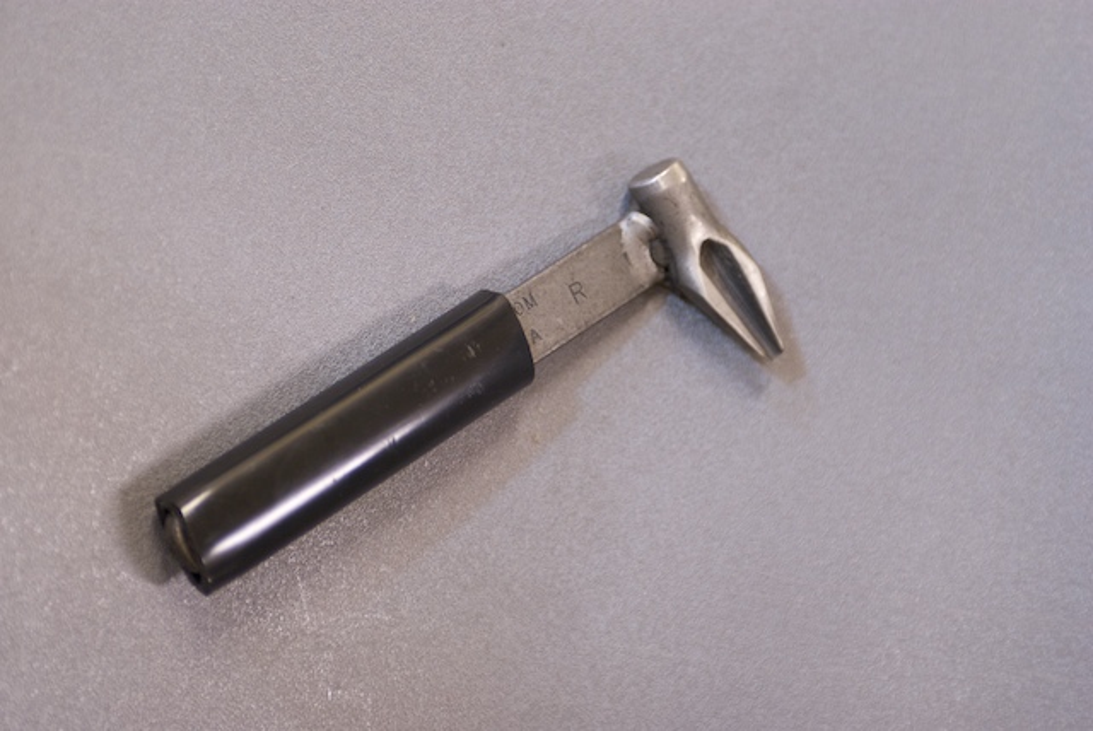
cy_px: 366
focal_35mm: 93
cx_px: 546
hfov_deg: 21.9
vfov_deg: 14.7
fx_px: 2826
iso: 200
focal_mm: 62
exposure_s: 1/6
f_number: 3.2
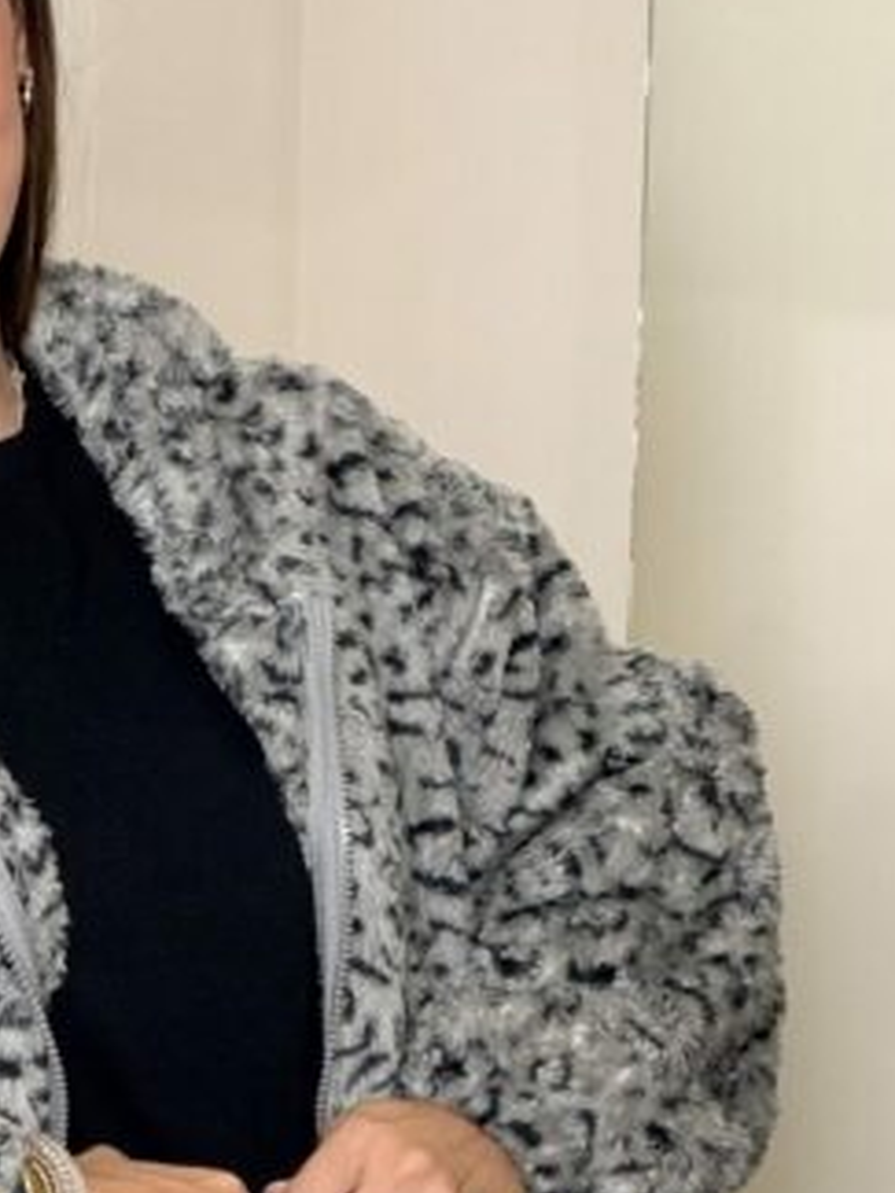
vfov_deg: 26.0
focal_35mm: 74
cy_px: 891
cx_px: 26
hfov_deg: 19.4
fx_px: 2551
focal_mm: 2.71
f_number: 1.9
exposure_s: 1/60
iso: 160
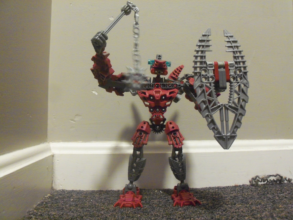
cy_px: 110
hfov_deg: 52.6
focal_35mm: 35
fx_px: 296
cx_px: 146
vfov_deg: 40.7
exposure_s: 1/2
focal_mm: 6.3
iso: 400
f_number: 3
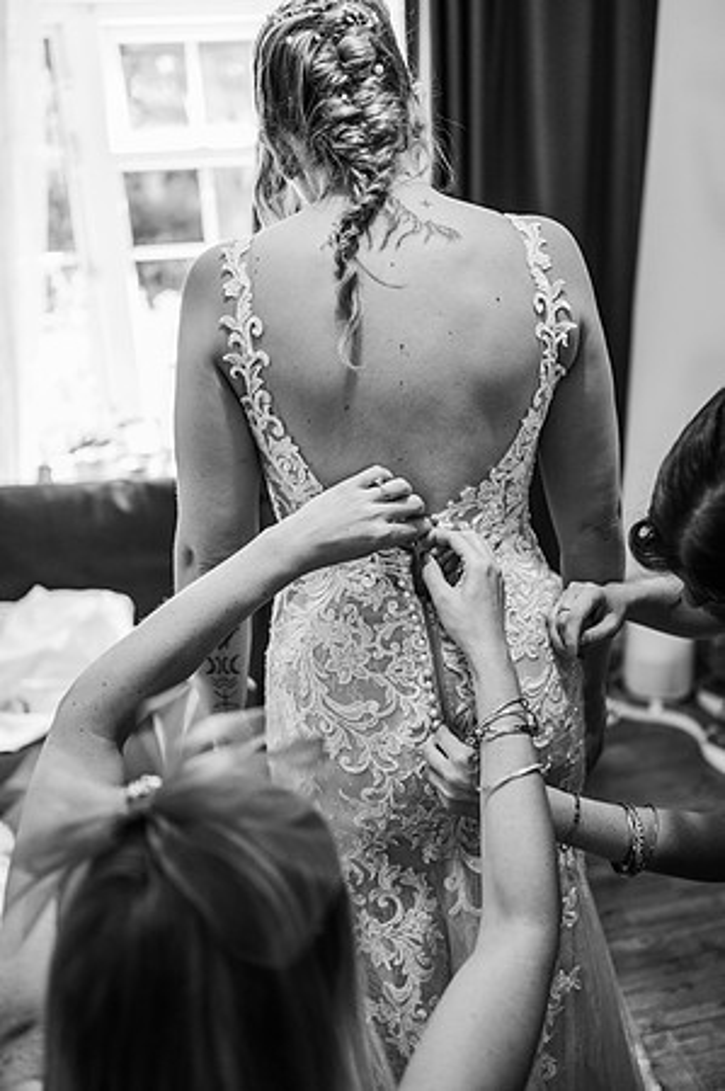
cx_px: 362
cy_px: 546
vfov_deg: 54.5
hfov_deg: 37.8
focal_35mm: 35
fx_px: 1060
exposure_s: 1/200
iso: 320
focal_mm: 35
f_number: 1.8
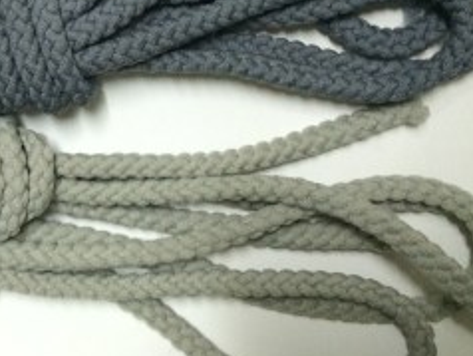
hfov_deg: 29.2
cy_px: 73
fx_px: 862
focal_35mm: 63
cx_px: 32
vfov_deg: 23.0
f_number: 2.2
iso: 320
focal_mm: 4.12
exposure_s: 1/33
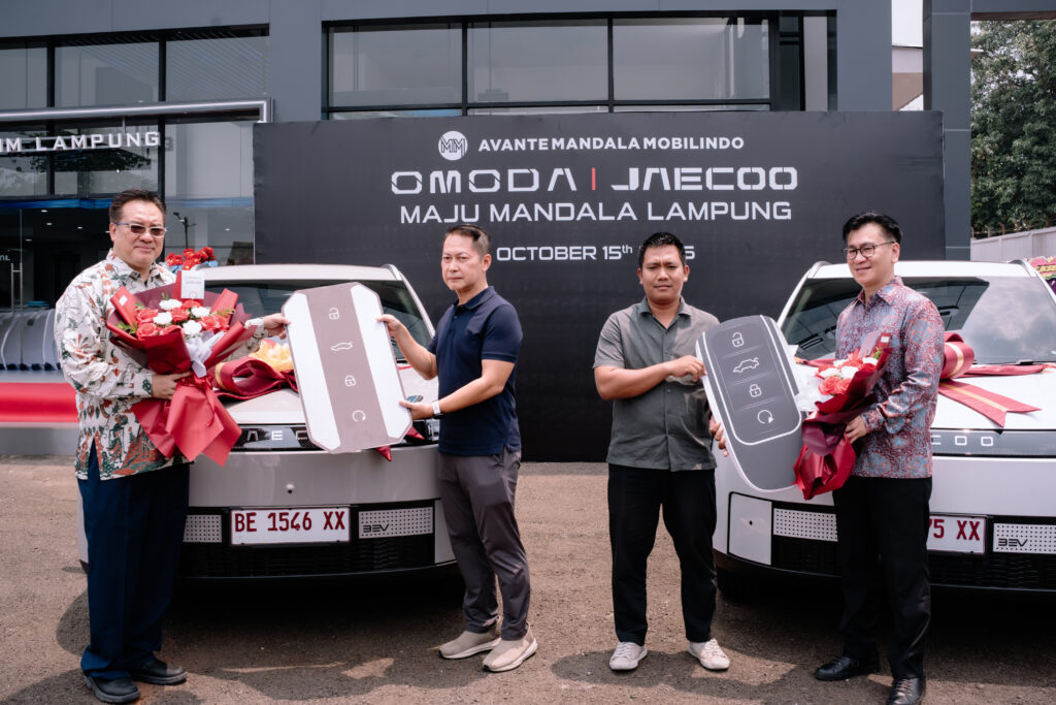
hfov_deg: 54.4
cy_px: 352
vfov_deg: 37.9
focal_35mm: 35
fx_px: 1027
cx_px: 528
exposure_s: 1/250
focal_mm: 35
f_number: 8
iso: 400
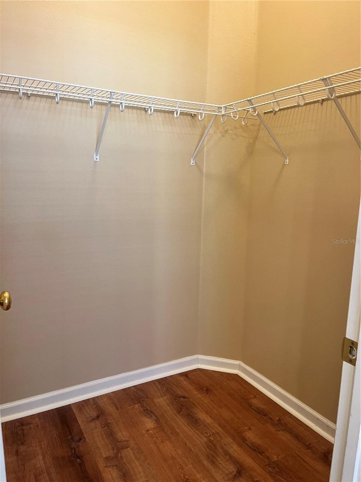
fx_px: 362
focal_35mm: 26
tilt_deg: -9.5
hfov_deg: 53.1
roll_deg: -1.1
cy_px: 241
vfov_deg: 67.3
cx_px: 180
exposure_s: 1/60
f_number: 1.6
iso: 160
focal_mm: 5.1
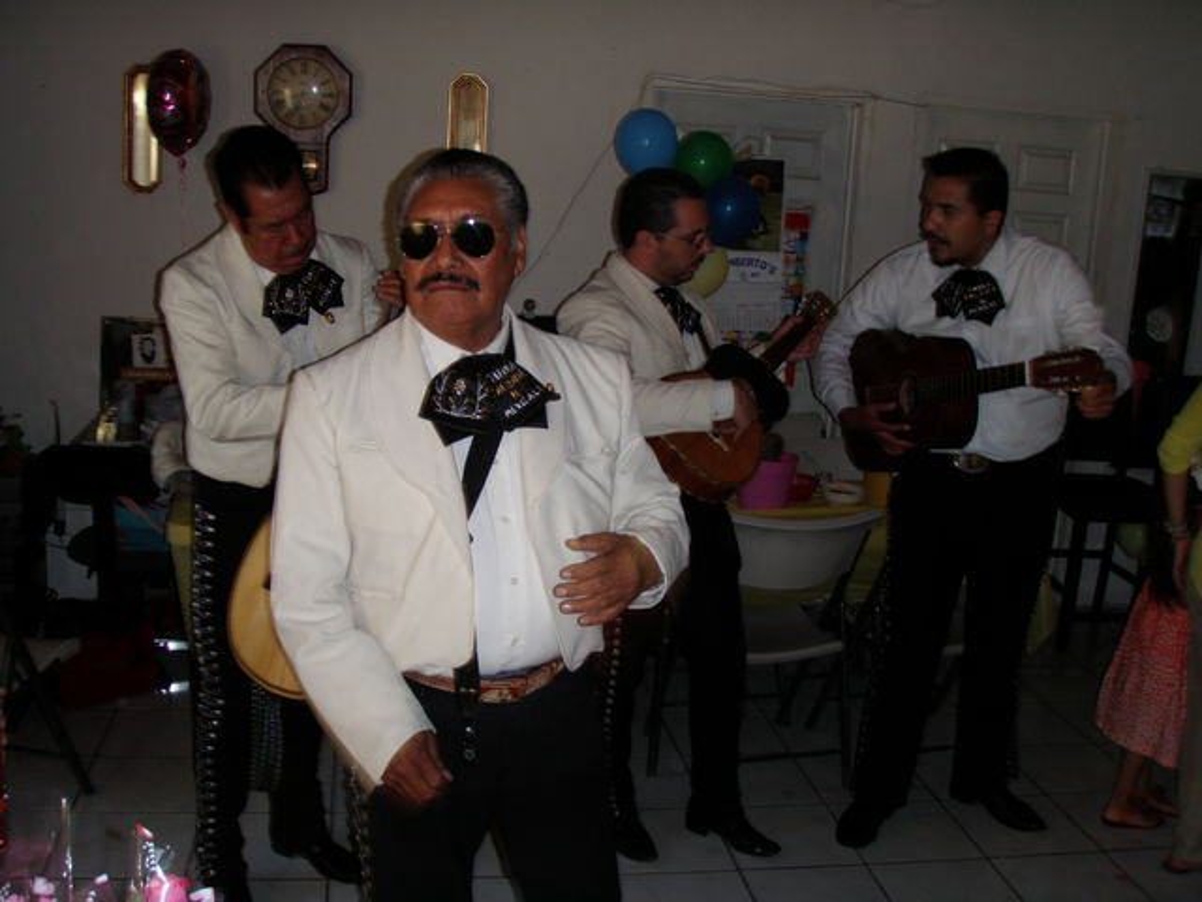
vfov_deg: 37.7
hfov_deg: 49.0
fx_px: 1320
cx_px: 601
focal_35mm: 38
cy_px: 451
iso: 100
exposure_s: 1/30
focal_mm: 6.7
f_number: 3.5
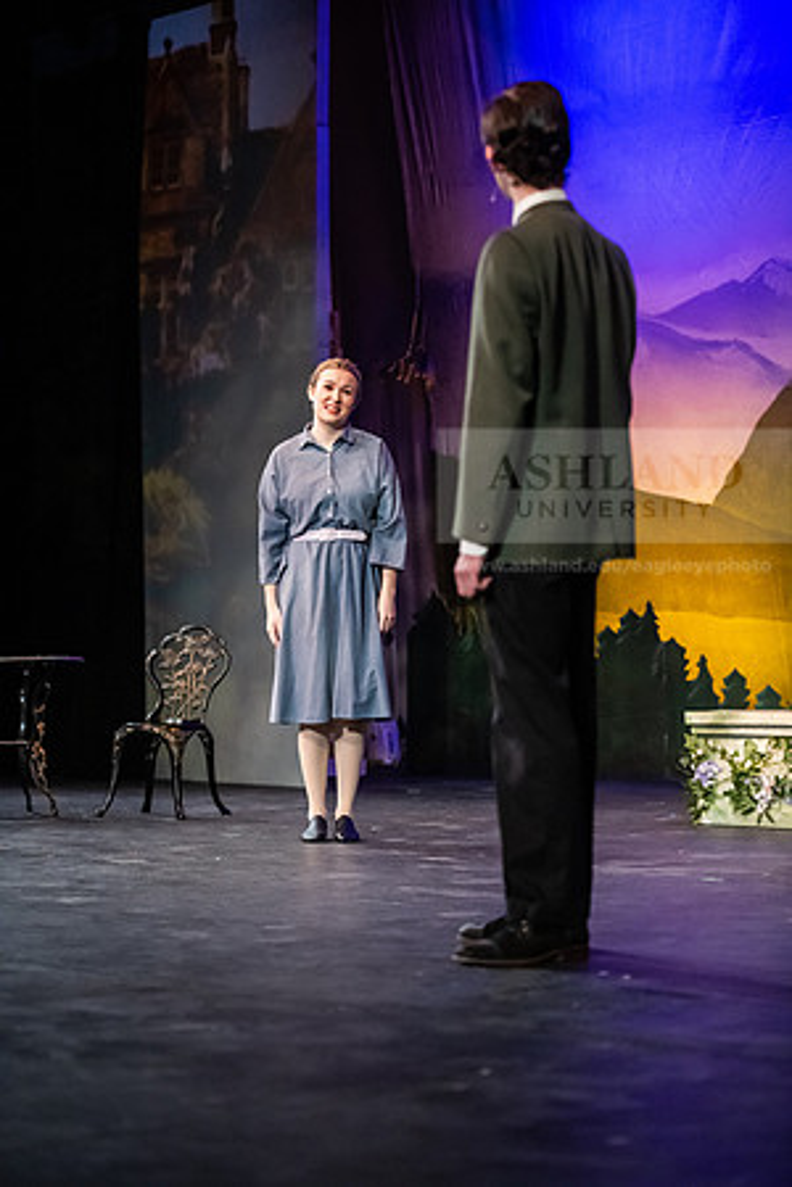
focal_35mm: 85
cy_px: 594
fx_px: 2805
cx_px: 396
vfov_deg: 23.9
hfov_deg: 16.1
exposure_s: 1/400
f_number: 2.8
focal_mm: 85
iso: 5000
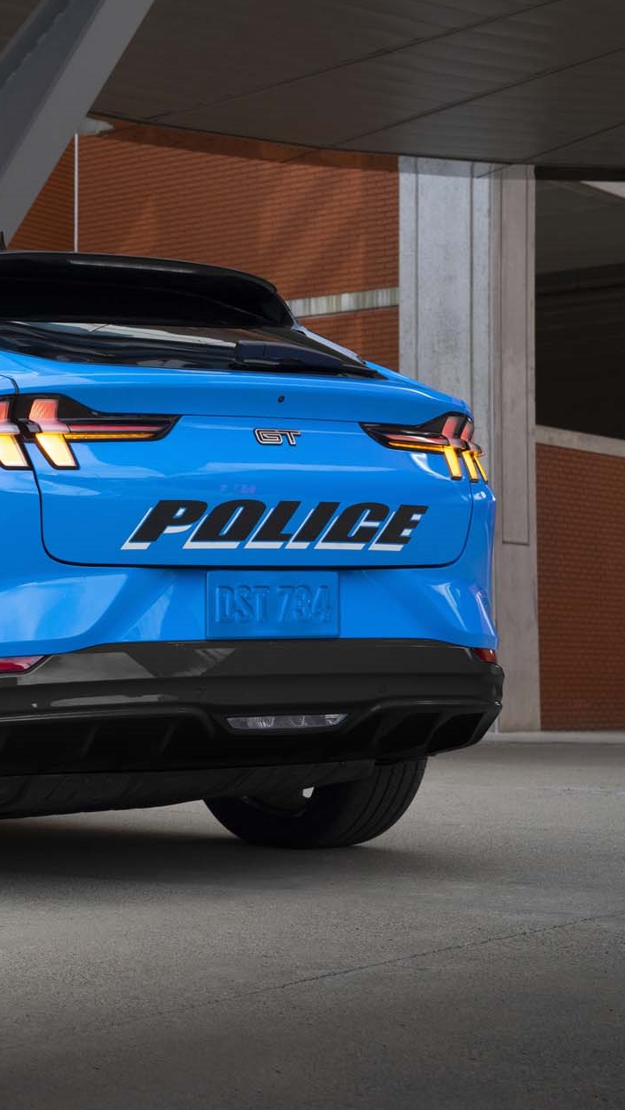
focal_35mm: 78
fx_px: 2297
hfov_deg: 14.7
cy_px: 558
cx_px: -215
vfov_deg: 27.2
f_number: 7.1
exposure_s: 1/500
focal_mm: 49
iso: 800
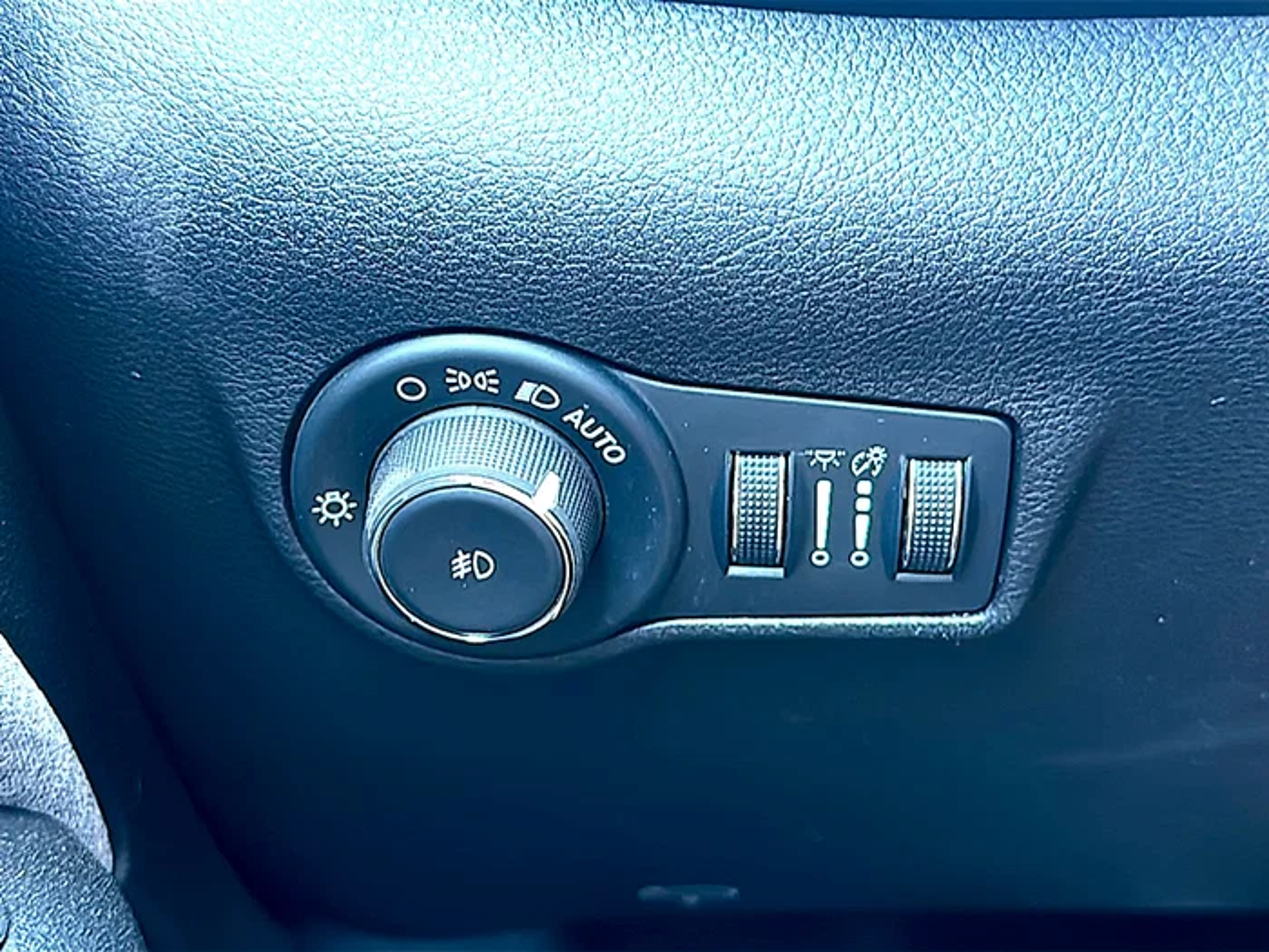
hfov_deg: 50.1
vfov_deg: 38.7
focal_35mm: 37
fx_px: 1356
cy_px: 476
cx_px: 634
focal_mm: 6.86
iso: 400
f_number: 1.78
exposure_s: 1/40
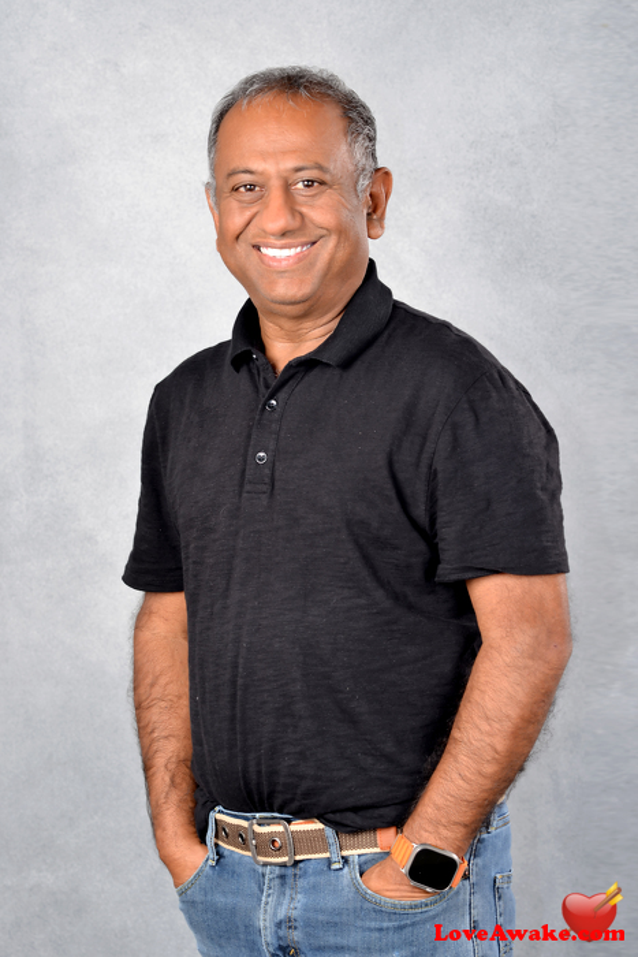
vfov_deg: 23.9
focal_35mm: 85
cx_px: 319
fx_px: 2258
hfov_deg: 16.1
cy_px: 478
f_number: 7.1
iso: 100
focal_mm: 85
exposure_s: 1/125
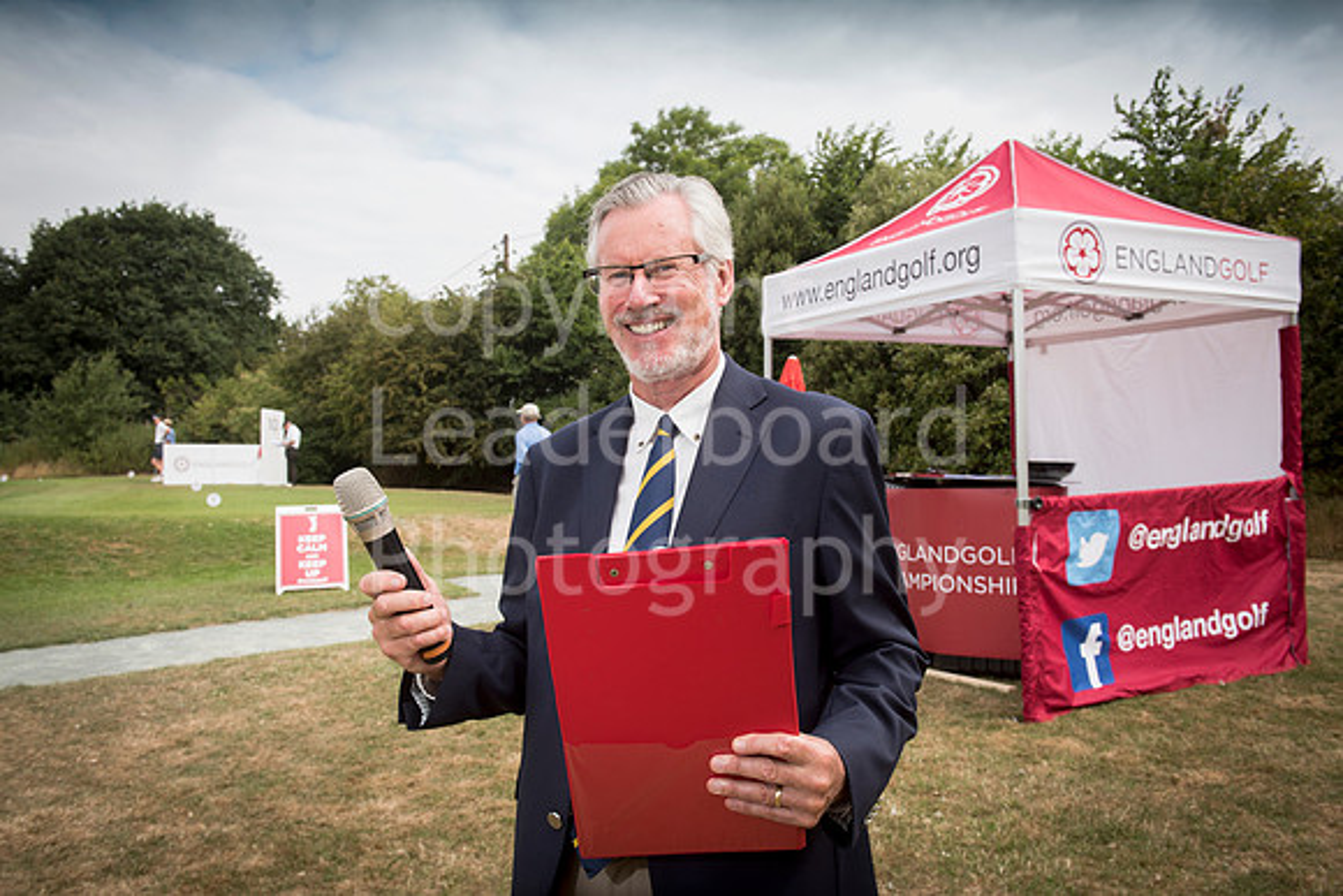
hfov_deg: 63.6
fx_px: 1082
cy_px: 448
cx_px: 672
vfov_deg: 45.0
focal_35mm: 29
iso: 160
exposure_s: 1/250
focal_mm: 29
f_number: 8
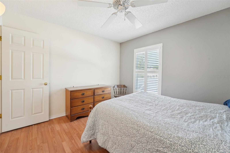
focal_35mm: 14
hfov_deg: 104.3
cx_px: 115
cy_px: 76
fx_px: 89
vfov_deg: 81.2
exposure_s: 1/10
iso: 200
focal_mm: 14
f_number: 8
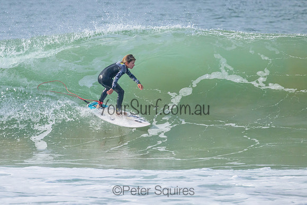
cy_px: 97
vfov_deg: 1.2
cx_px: 105
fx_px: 9389
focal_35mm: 1101
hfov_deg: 1.9
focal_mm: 800
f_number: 11
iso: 1400
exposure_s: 1/2000
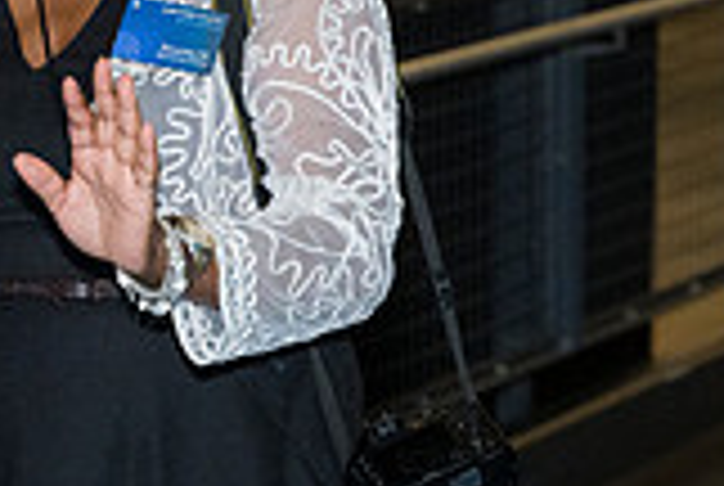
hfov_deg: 7.6
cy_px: 106
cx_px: -72
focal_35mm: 270
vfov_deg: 5.1
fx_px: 5440
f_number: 4
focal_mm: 75
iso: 3200
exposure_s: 1/125
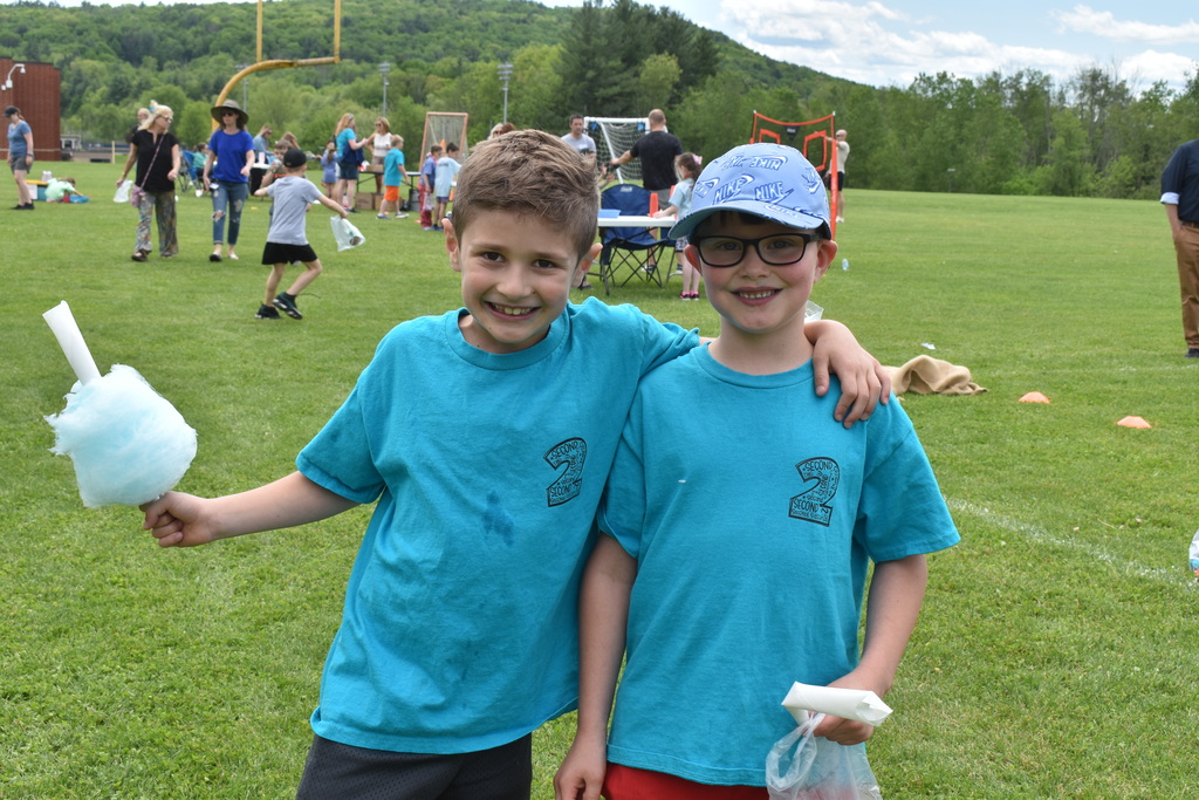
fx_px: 1699
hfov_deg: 38.9
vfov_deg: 26.5
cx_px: 600
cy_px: 400
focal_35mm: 51
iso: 100
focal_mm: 34
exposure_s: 1/160
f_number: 11
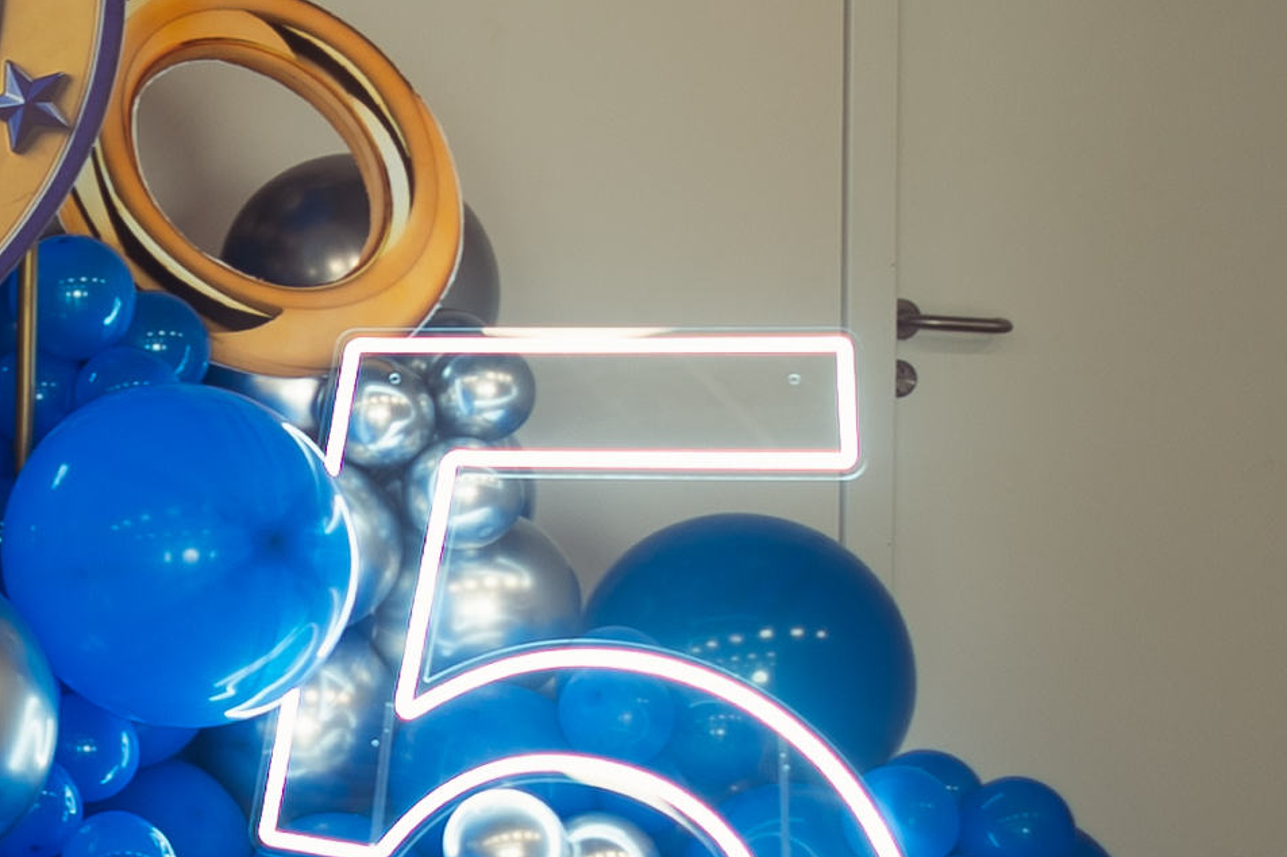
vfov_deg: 10.2
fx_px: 4754
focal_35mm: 133
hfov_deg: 13.2
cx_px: -1315
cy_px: 14
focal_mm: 28
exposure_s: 1/40
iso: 50
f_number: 1.8
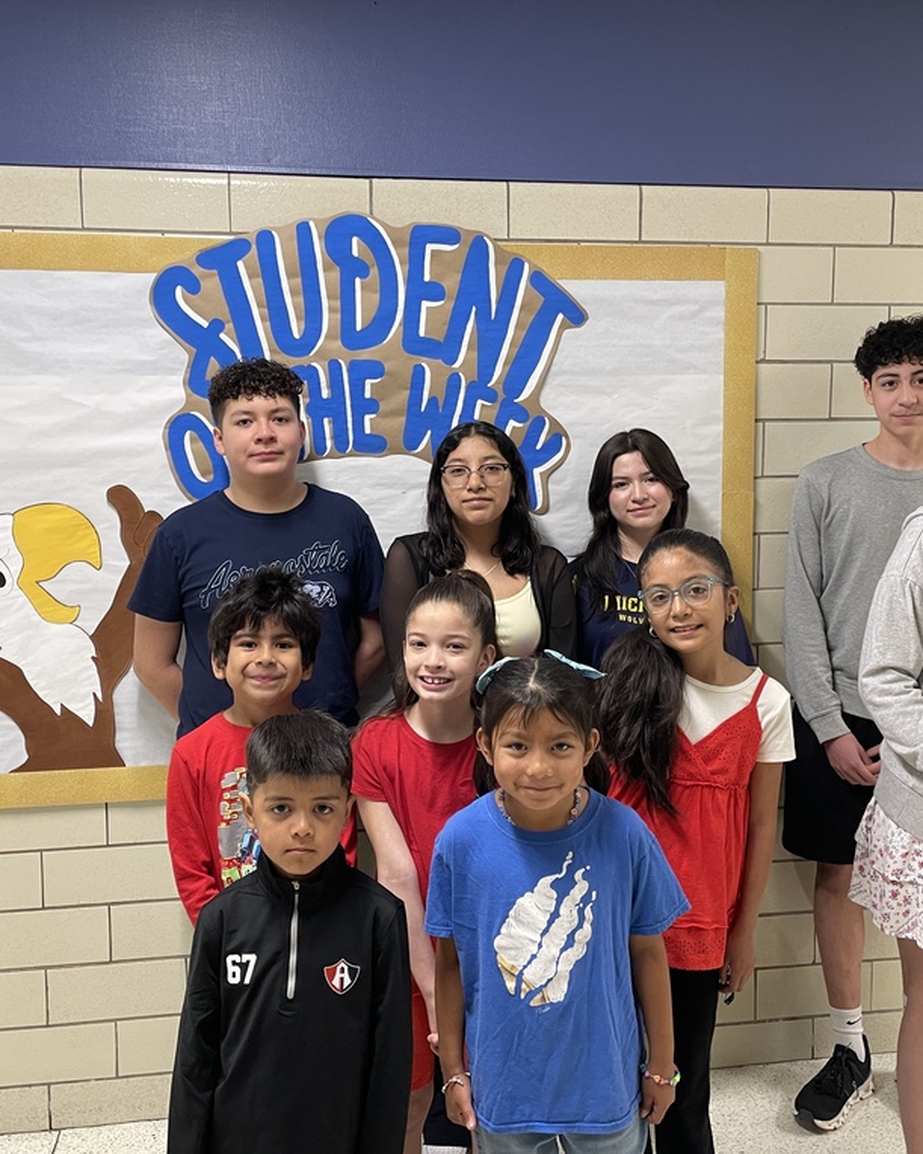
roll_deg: +0.7
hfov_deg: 43.3
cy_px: 579
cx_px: 477
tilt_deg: -6.3
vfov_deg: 52.8
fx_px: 1161
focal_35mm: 34
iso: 125
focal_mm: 4.2
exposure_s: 1/60
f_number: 1.6
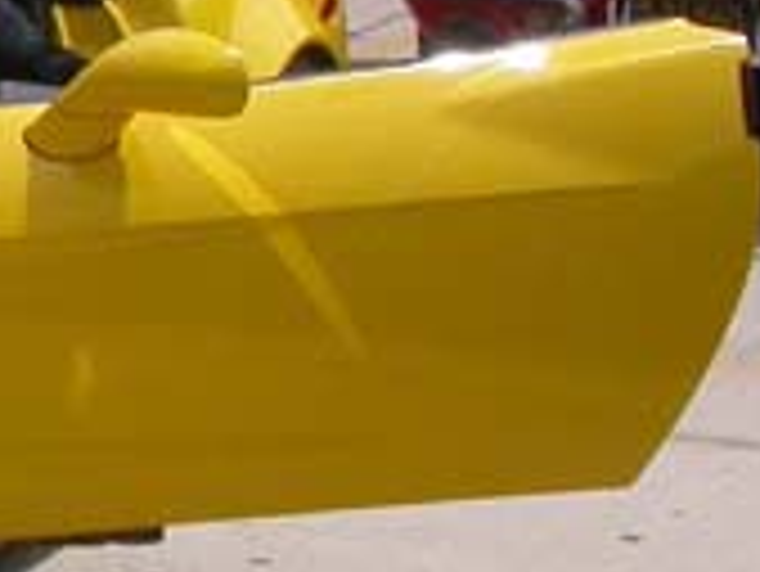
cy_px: 162
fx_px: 3955
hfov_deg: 10.1
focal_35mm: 180
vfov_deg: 8.3
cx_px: -800
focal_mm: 7.85
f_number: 7.5
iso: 100
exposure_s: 1/519
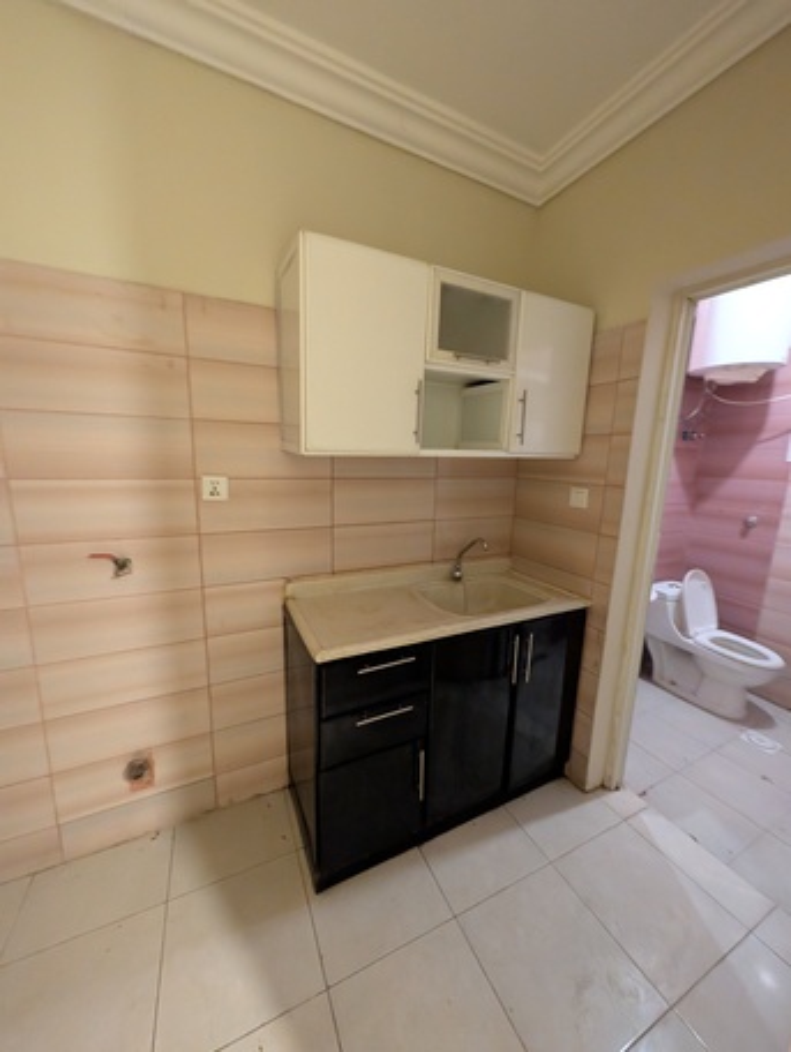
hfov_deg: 94.6
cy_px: 526
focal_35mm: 12
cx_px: 396
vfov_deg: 110.5
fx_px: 365
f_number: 1.7
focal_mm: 2.02
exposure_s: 1/24
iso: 1269
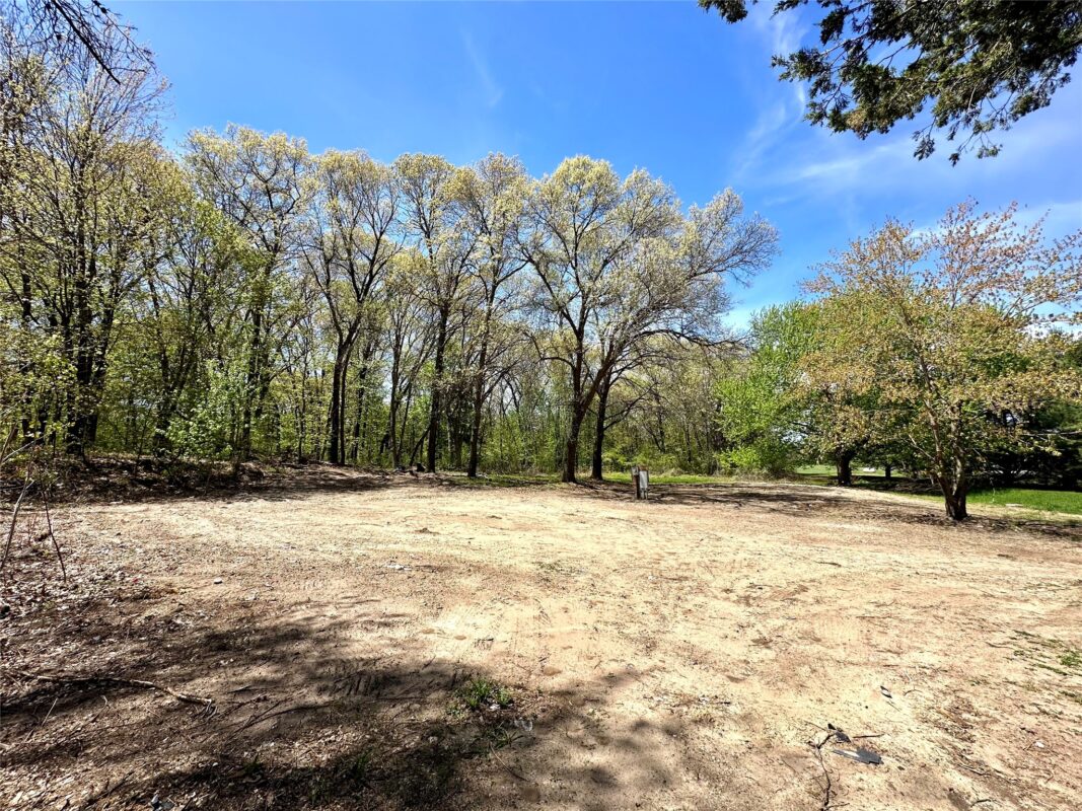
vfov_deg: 85.7
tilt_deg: +9.3
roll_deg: +1.0
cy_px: 406
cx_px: 541
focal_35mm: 14
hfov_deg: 102.1
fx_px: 438
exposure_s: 1/1366
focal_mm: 2.22
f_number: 2.2
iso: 50
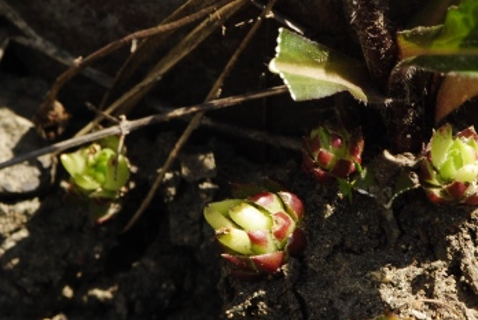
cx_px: 316
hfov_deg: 7.0
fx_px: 3897
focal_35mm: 293
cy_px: 147
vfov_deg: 4.7
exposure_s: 1/160
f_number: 10
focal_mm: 85
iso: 200
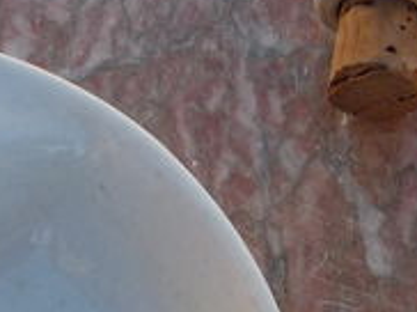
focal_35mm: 165
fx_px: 1985
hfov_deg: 11.9
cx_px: 351
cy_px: 496
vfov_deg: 8.7
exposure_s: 1/125
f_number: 4
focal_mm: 5.2
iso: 100
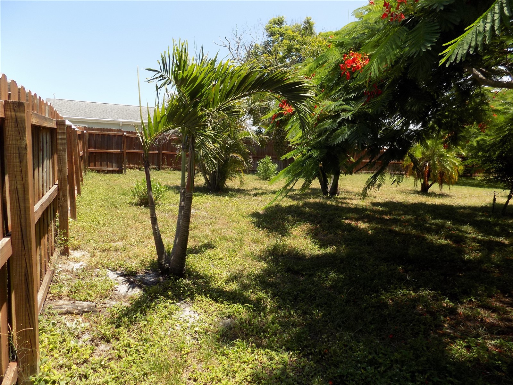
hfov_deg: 73.9
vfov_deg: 58.9
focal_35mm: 23
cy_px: 192
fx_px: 341
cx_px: 256
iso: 80
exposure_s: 1/500
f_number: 3.1
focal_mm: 4
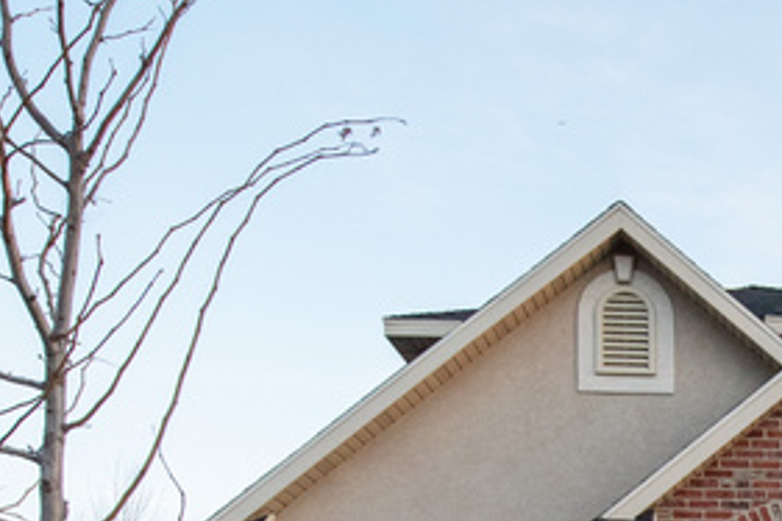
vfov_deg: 22.0
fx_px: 1107
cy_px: 782
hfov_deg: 33.7
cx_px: 865
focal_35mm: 51
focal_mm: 14
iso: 1250
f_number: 6.3
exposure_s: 1/200
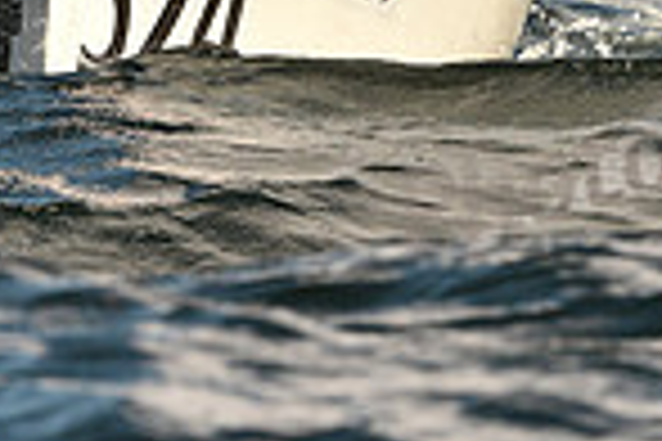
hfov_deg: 1.5
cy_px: -29
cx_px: 162
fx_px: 24621
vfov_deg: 1.0
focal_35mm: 1339
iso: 320
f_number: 7.1
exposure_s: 1/1250
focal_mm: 340
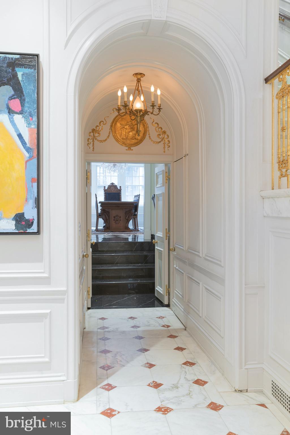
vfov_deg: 60.3
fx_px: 374
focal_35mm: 31
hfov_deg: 42.4
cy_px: 218
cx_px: 145
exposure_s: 1.6
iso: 250
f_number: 10
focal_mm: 31
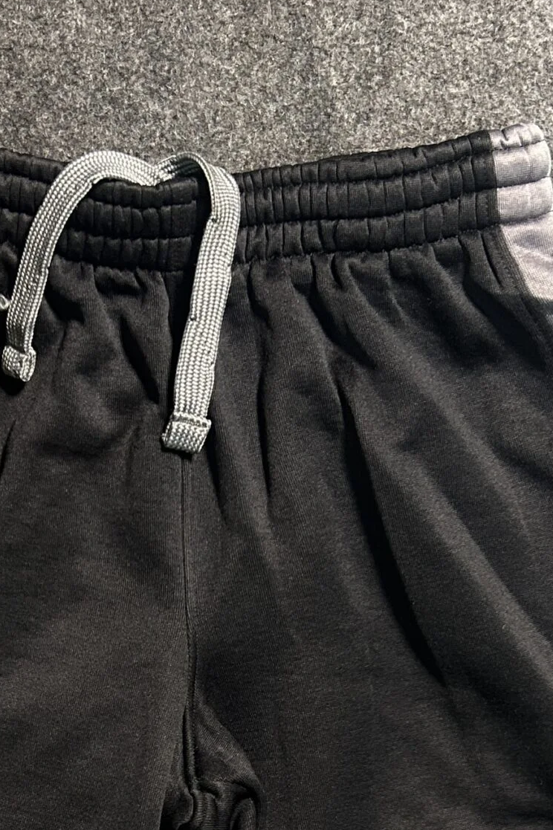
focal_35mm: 62
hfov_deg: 21.8
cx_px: 172
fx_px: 1429
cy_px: 774
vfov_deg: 30.7
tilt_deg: -66.8
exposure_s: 1/50
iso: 320
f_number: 1.5
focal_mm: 5.7
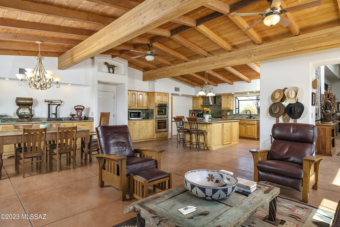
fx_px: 189
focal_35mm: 20
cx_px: 170
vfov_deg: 61.9
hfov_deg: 84.0
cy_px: 114
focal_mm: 20
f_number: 7.1
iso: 200
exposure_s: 1/50
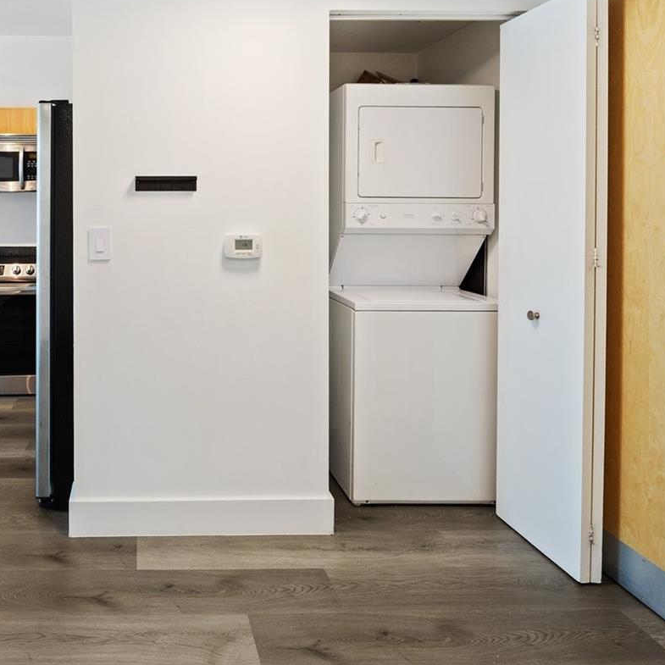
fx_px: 565
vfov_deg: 59.9
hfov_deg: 56.0
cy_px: 237
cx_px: 120
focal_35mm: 26
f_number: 8
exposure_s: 1/15
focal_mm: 15
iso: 560
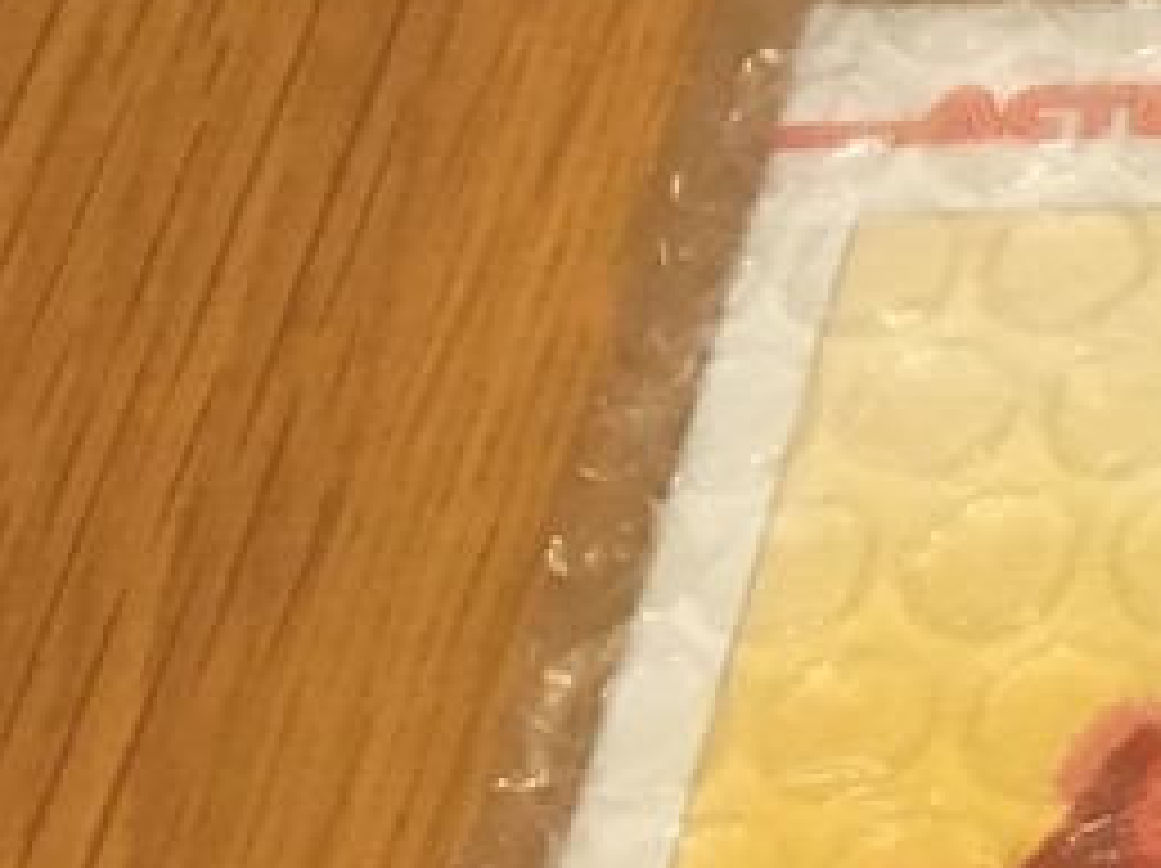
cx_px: 2552
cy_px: 958
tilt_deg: -56.2
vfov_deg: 10.8
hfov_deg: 12.3
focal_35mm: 135
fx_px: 4524
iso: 100
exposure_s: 1/30
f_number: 2.2
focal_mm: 4.15
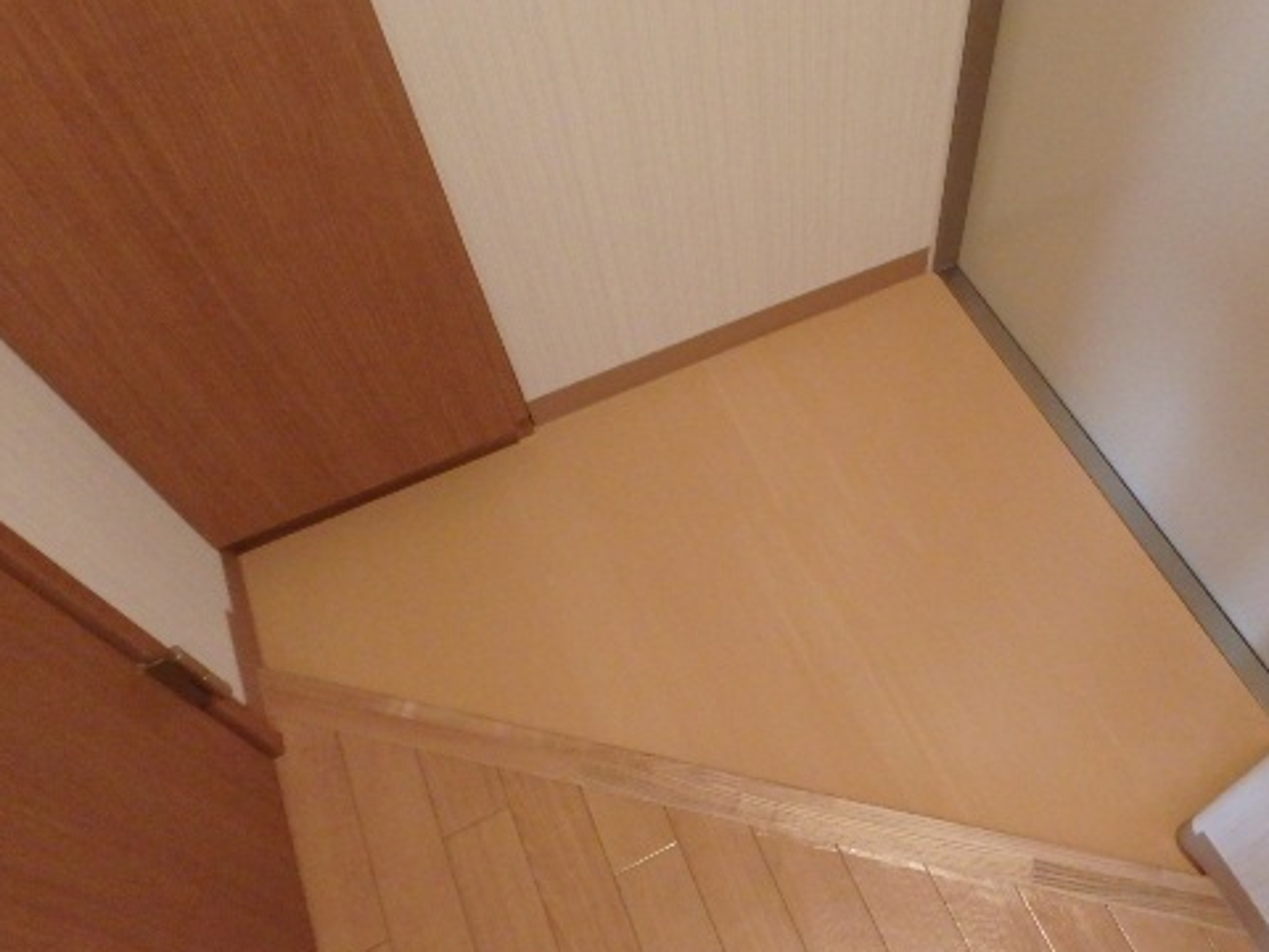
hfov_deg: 62.2
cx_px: 825
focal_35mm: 28
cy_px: 370
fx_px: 1026
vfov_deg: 49.4
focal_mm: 3.7
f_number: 3.5
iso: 800
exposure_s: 1/25
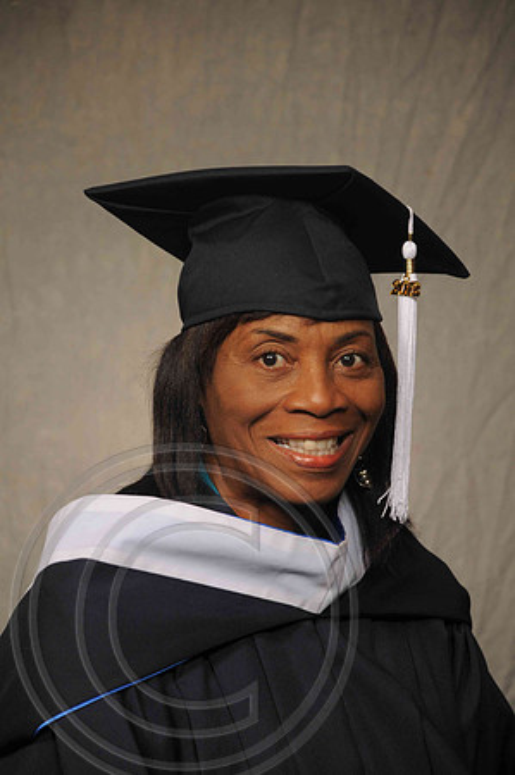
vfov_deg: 13.1
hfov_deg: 8.7
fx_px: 3387
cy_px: 388
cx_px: 258
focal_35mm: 158
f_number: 5.6
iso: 200
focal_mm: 105
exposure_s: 1/125
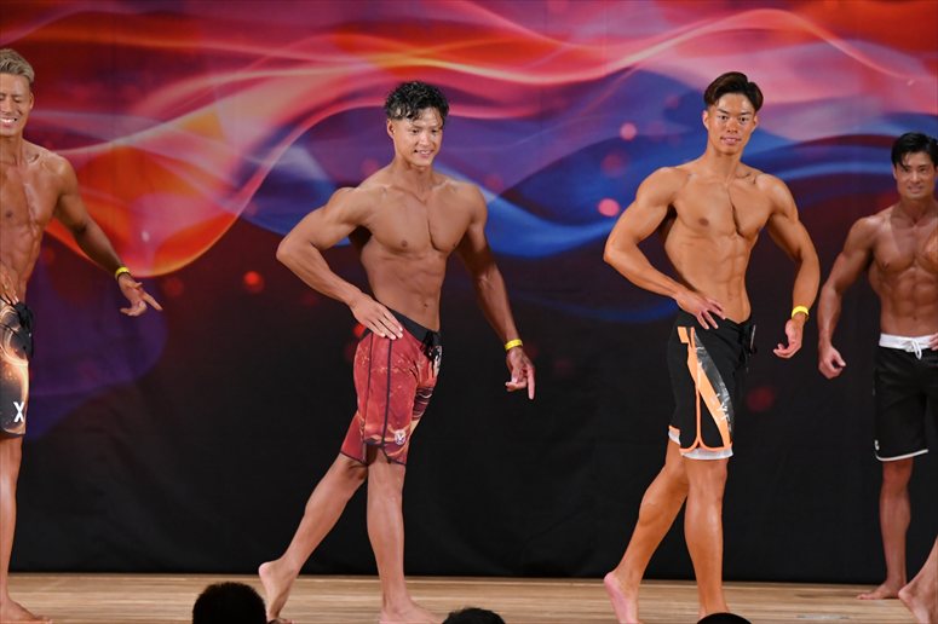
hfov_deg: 8.6
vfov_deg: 5.7
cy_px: 312
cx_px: 469
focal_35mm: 240
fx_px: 6250
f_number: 5.6
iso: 3200
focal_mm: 160
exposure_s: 1/400
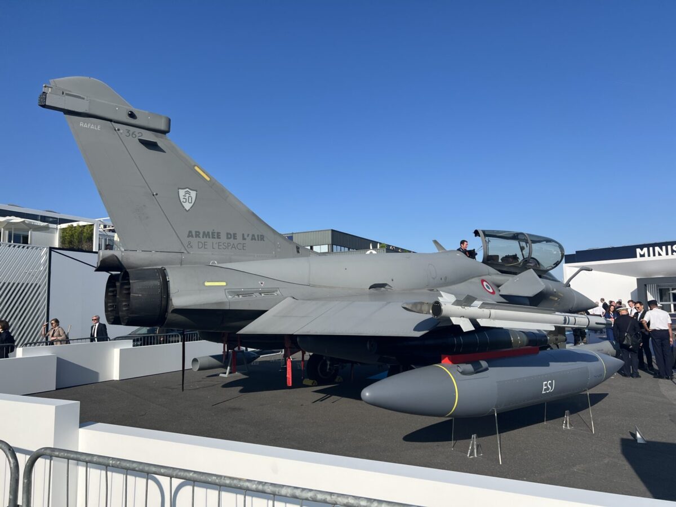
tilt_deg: +5.8
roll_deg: +1.9
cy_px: 254
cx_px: 338
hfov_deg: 67.3
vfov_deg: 53.1
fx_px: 508
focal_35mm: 26
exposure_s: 1/5319
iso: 50
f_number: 1.5
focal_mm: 5.7
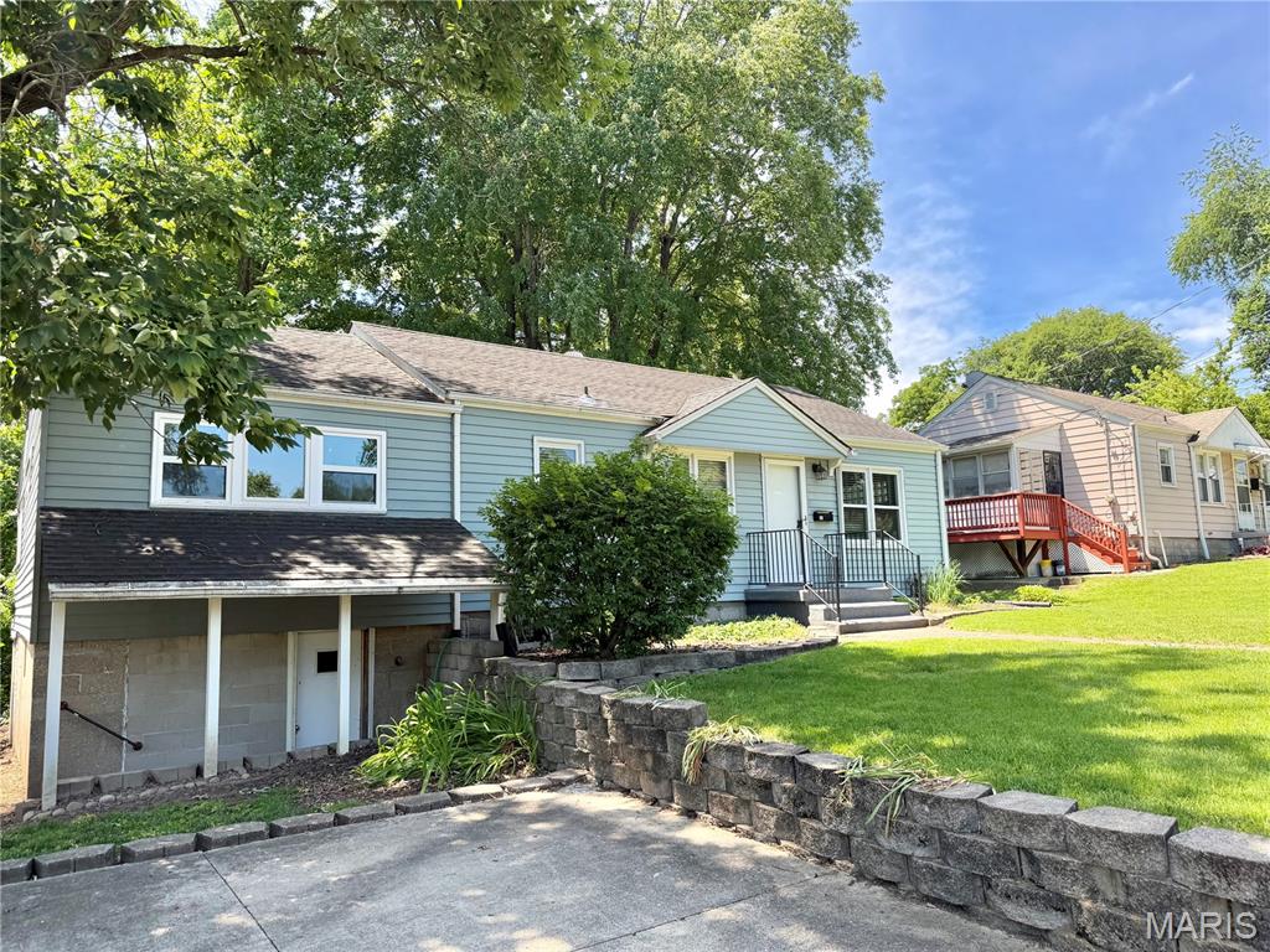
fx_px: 881
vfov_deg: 56.8
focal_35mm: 24
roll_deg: +1.6
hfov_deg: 71.6
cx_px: 635
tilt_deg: +7.2
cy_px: 476
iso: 100
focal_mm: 6.76
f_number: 1.78
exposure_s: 1/1192
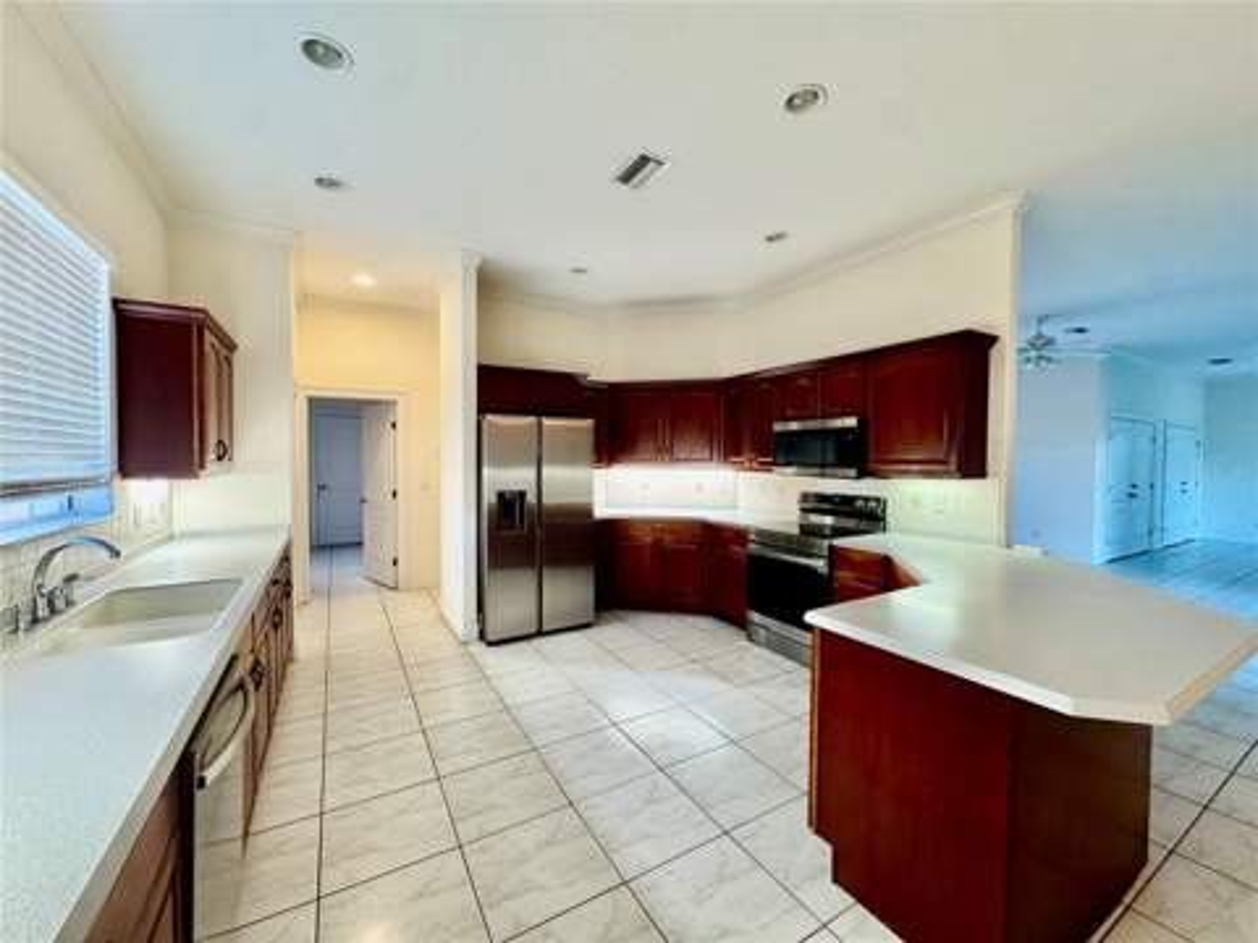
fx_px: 509
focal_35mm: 14
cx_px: 629
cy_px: 472
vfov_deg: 85.7
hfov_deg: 102.1
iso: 200
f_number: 2.2
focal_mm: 2.22
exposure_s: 1/60
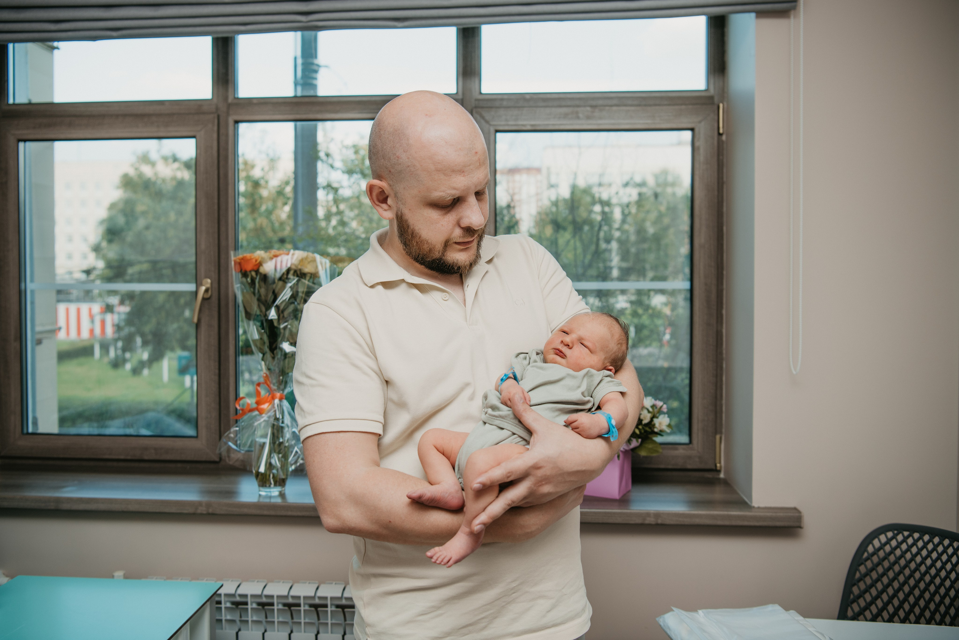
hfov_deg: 58.9
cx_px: 450
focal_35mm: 32
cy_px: 300
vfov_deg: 41.2
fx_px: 849
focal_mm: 30
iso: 80
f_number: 3.5
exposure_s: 1/160
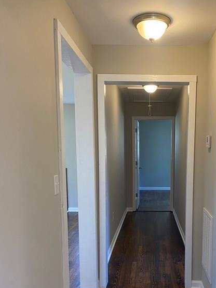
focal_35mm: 36
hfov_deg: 39.1
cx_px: 145
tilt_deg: -7.5
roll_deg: +0.3
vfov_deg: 50.7
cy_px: 185
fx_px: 300
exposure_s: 1/60
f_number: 1.8
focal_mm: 4.25
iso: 100
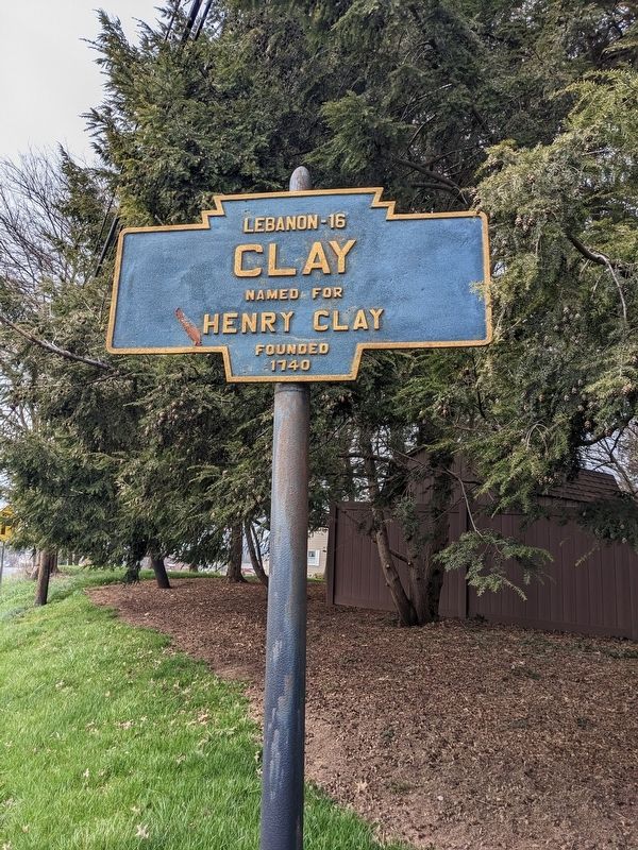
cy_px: 425
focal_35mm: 27
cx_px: 319
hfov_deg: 51.4
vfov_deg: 65.3
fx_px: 664
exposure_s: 1/1462
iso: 29
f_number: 1.73
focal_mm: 4.38
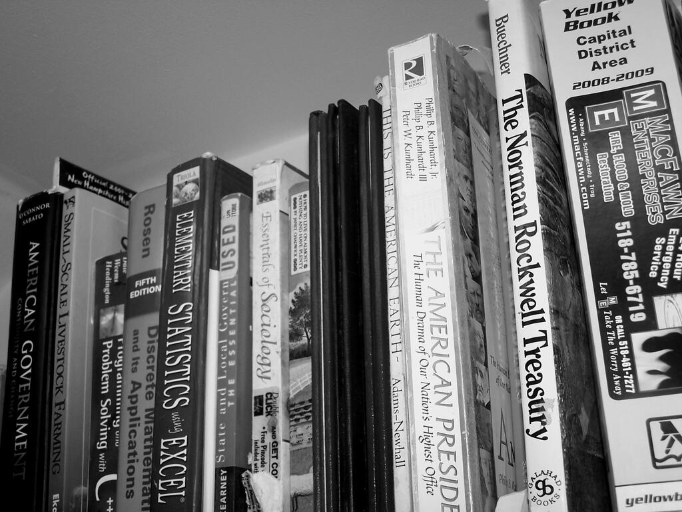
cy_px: 256
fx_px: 1005
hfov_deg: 37.5
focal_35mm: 51
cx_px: 341
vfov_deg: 28.6
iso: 80
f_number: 3
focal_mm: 8.5
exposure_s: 1/60
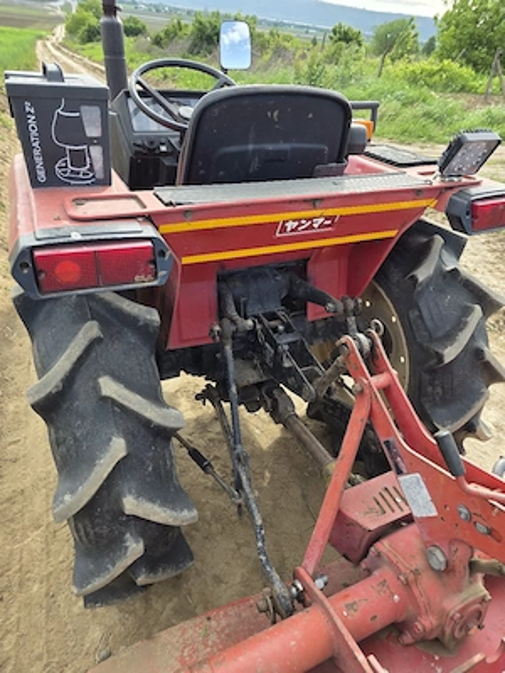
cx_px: 252
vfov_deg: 73.9
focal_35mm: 23
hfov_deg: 58.9
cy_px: 336
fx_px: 447
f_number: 1.7
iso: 25
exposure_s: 1/370
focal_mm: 6.3
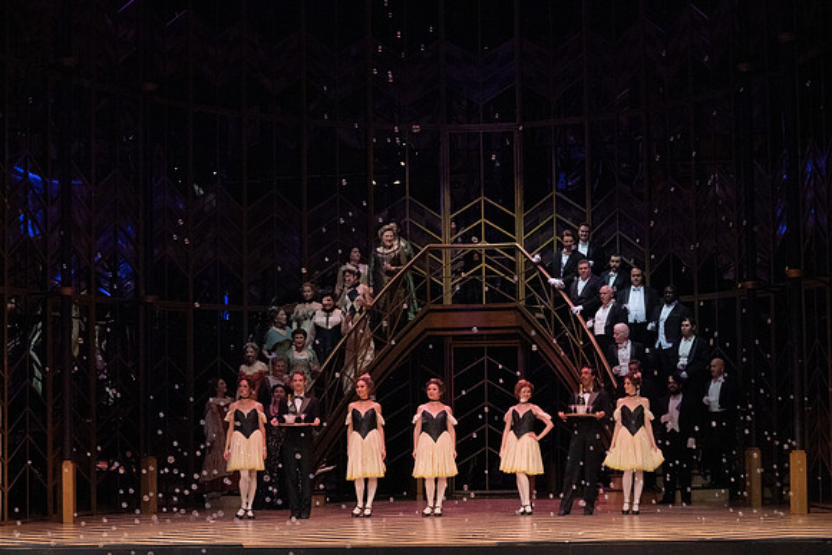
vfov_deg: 15.2
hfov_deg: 22.6
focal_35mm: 90
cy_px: 278
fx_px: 2080
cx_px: 416
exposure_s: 1/400
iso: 12800
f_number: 16
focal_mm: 90
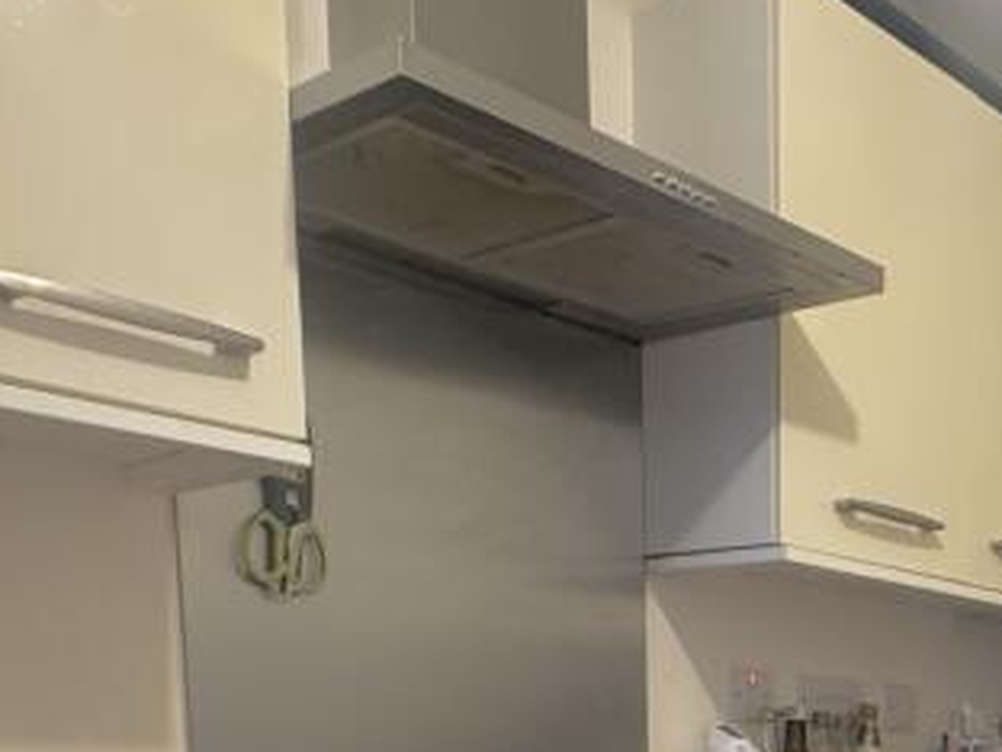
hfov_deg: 34.4
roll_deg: -1.9
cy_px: 942
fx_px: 1332
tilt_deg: -7.2
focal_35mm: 46
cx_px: 1153
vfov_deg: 27.1
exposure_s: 1/60
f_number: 2.2
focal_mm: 2.22
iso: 400
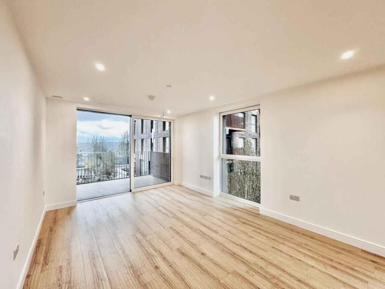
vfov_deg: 85.7
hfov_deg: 102.1
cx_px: 192
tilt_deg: +0.9
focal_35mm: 14
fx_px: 156
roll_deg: -0.4
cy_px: 144
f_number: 2.2
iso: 160
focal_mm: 2.22
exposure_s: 1/100
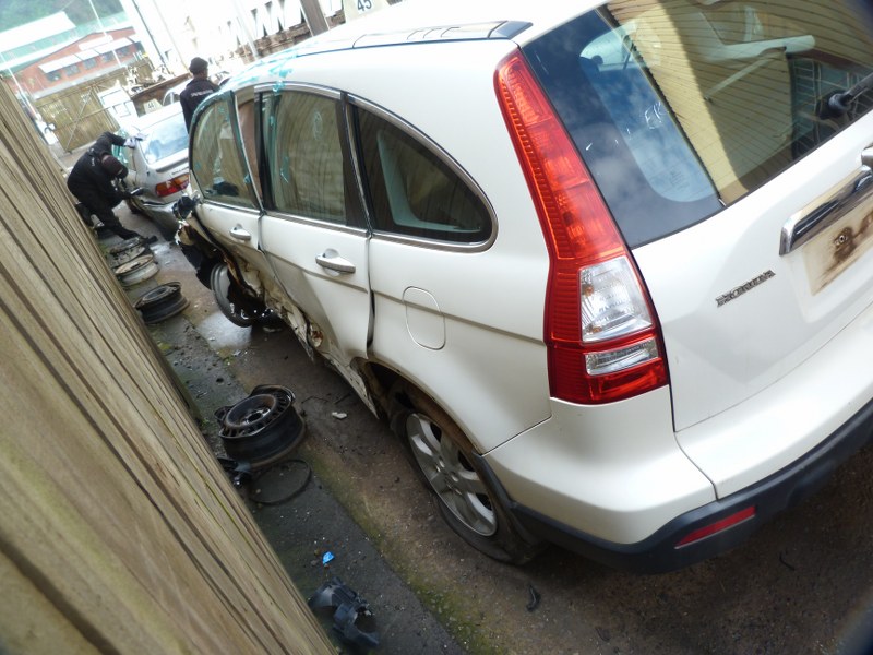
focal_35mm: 25
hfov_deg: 69.4
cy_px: 328
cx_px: 436
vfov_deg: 54.9
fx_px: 630
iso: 80
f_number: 2.8
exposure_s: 1/100
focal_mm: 4.5
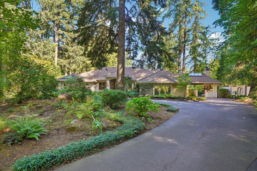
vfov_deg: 55.1
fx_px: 164
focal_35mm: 23
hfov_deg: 76.1
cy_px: 86
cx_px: 128
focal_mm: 23
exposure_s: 1/40
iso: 400
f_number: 8
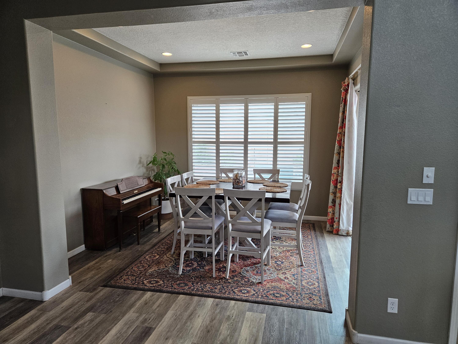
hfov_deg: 73.9
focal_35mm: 23
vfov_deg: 58.9
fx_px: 304
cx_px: 229
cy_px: 172
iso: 200
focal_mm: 5.4
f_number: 1.8
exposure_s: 1/180
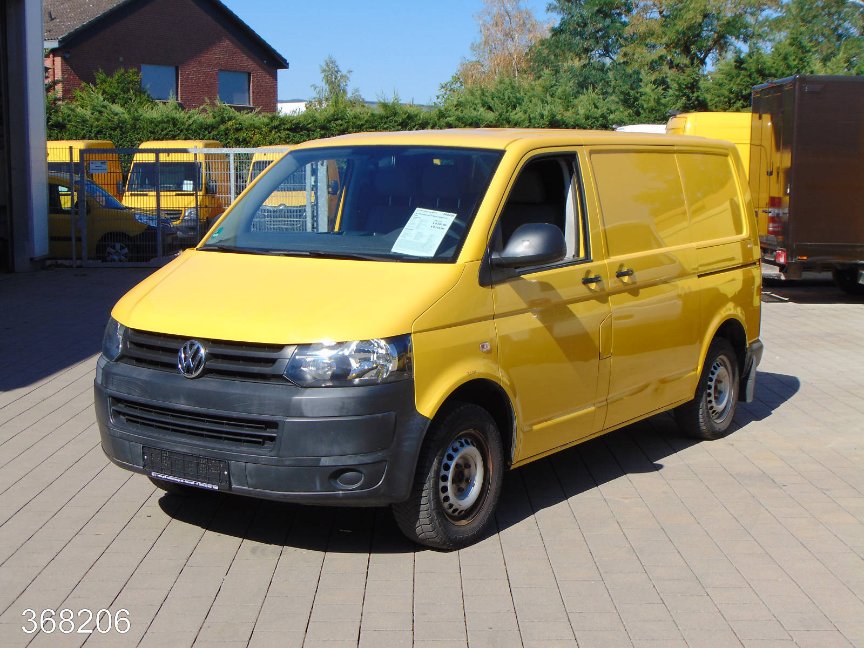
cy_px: 324
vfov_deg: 29.1
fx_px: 1248
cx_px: 432
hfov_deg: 38.2
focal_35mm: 50
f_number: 9
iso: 80
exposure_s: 1/200
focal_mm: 9
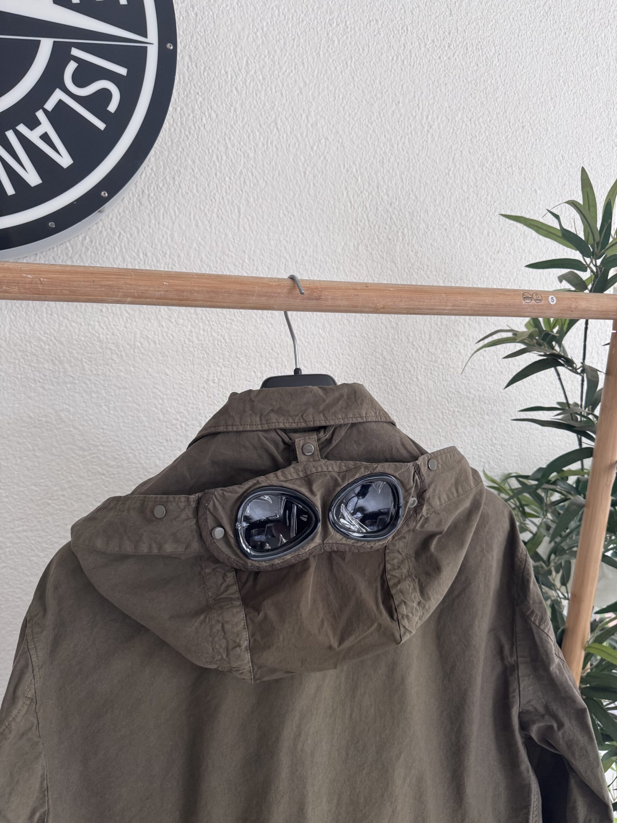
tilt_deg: -6.3
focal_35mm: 24
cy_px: 412
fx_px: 570
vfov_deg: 71.6
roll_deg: -1.9
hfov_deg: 56.8
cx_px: 308
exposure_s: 1/121
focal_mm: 6.76
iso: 160
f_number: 1.78
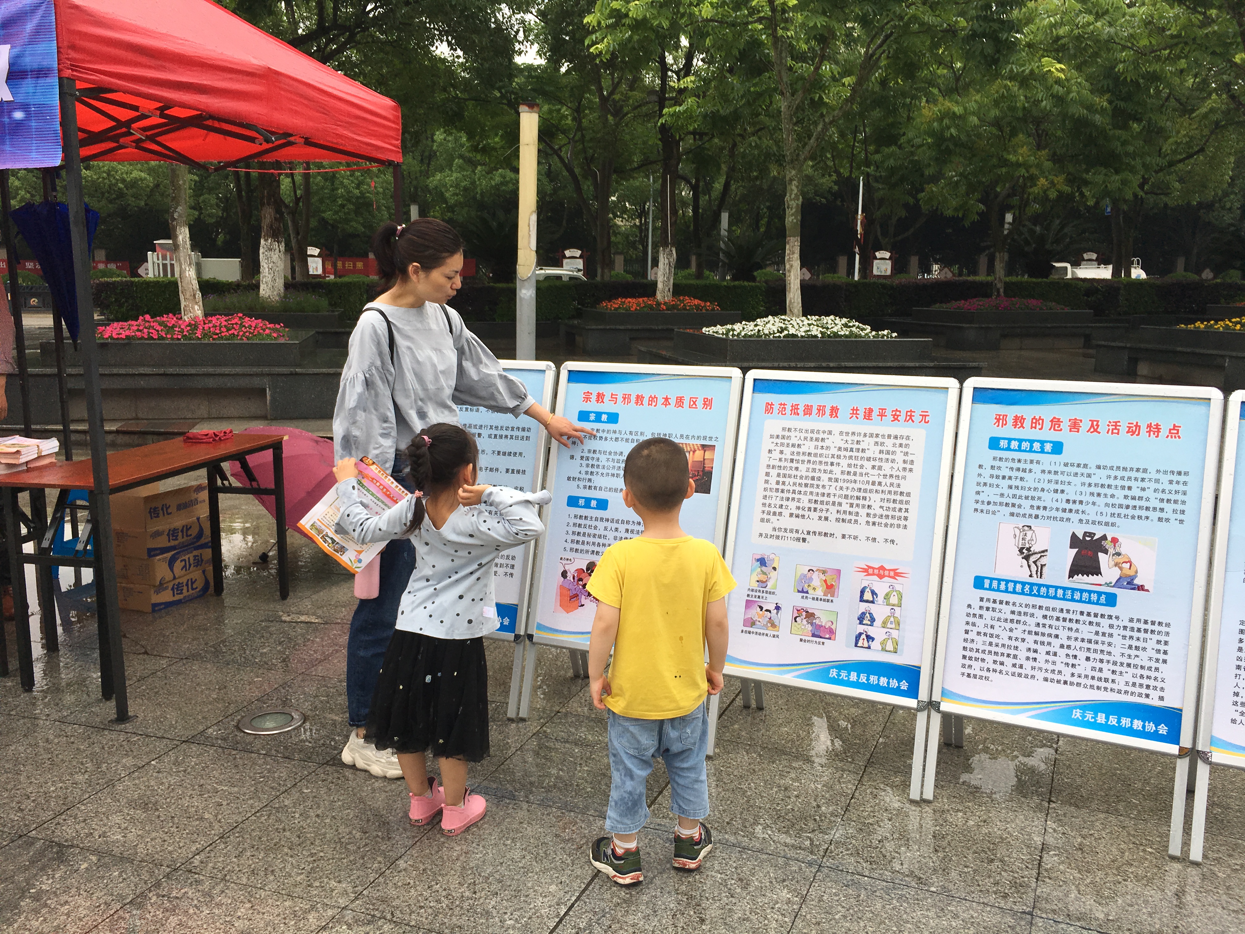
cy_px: 467
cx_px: 622
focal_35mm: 29
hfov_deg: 61.7
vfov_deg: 48.2
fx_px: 1043
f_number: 2.2
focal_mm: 4.15
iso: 25
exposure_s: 1/739
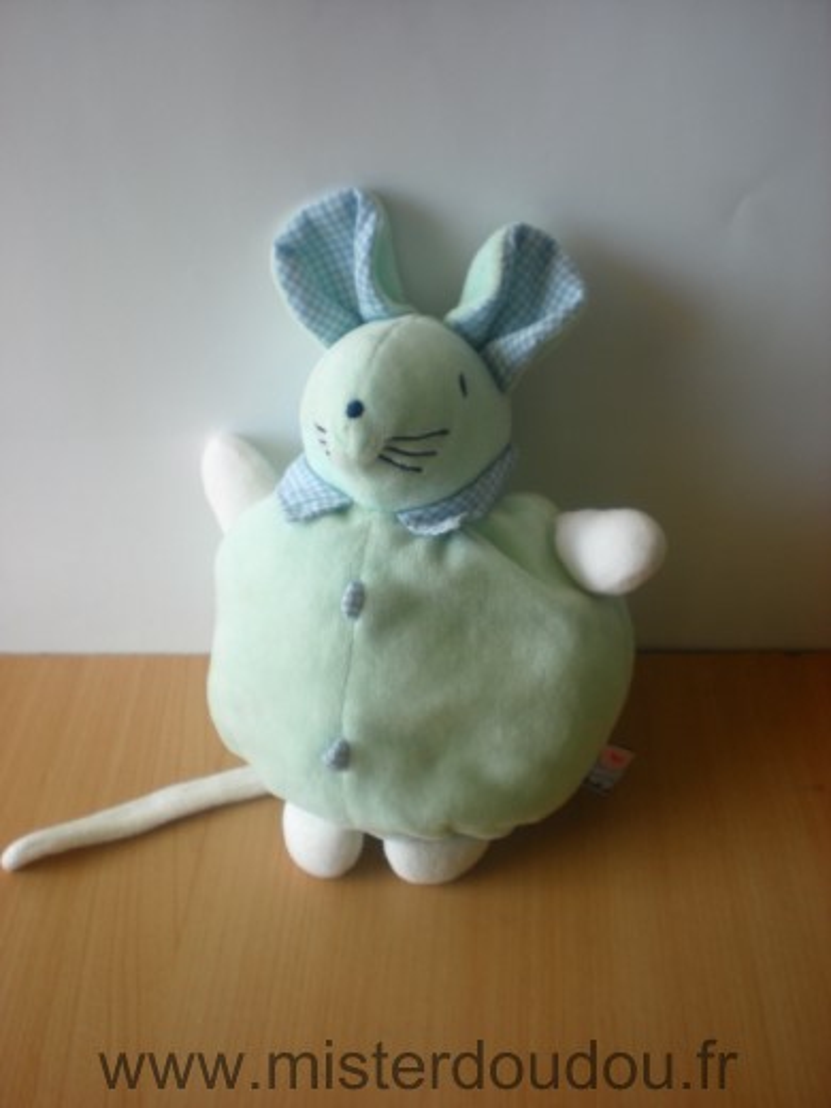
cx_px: 416
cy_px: 554
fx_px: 1216
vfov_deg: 49.0
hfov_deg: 37.7
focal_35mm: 38
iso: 64
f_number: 3.1
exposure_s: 1/97.1
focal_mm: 6.3
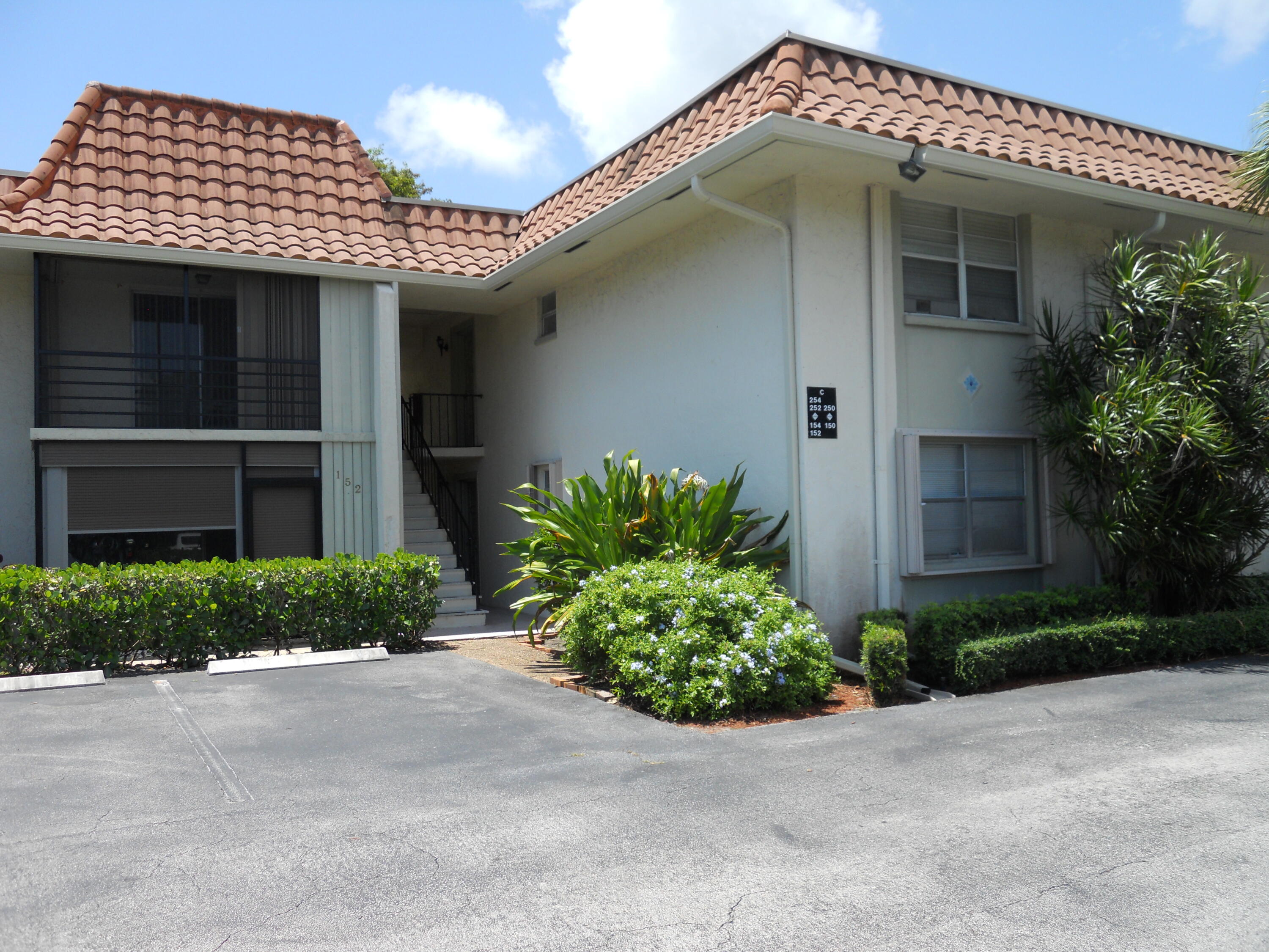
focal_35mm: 28
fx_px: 1026
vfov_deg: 49.7
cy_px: 476
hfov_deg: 63.4
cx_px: 634
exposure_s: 1/1000
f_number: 2.7
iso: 80
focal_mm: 5
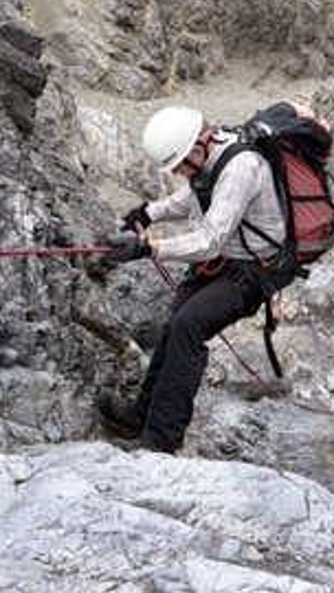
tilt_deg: -40.0
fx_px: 1101
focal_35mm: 70
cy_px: 34
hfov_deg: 17.1
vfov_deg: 28.7
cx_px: 281
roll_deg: +5.9
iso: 50
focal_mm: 5.96
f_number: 1.6
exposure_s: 1/475
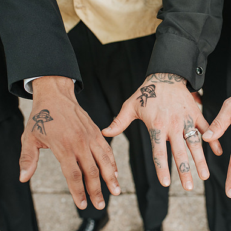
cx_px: 165
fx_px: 355
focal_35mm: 47
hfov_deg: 35.5
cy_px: 113
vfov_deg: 36.1
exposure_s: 1/500
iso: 1000
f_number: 3.5
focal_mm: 35
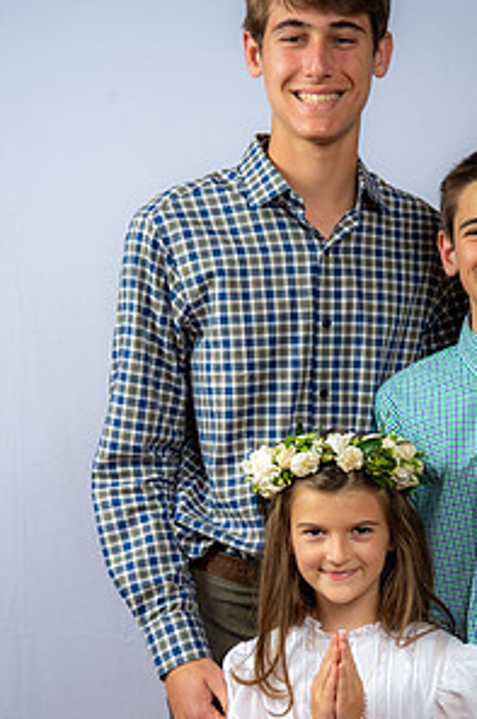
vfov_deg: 21.7
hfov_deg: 14.5
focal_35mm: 94
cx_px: 350
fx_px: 1875
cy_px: 431
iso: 250
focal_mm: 62
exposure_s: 1/200
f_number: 6.3
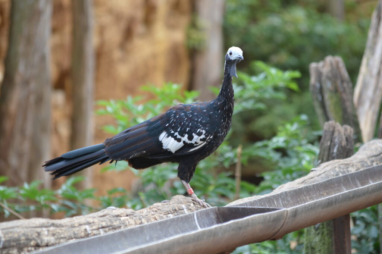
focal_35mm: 150
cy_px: 127
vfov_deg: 9.1
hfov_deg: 13.7
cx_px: 191
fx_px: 1590
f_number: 5.6
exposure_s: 1/125
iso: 320
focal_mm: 100
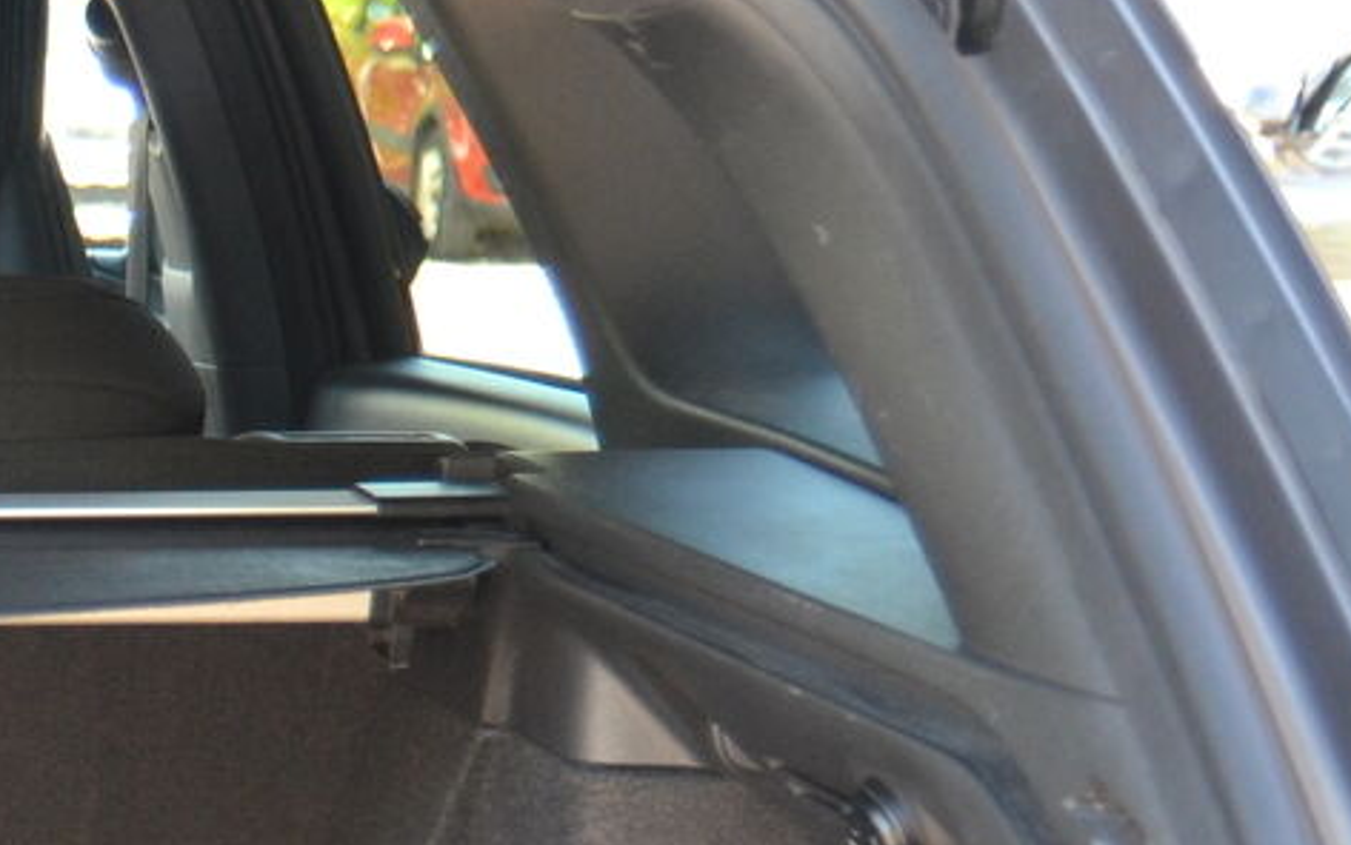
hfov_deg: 14.8
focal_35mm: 124
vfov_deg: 10.2
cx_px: -1040
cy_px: 1353
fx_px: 4567
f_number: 4
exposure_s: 1/60
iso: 400
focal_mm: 20
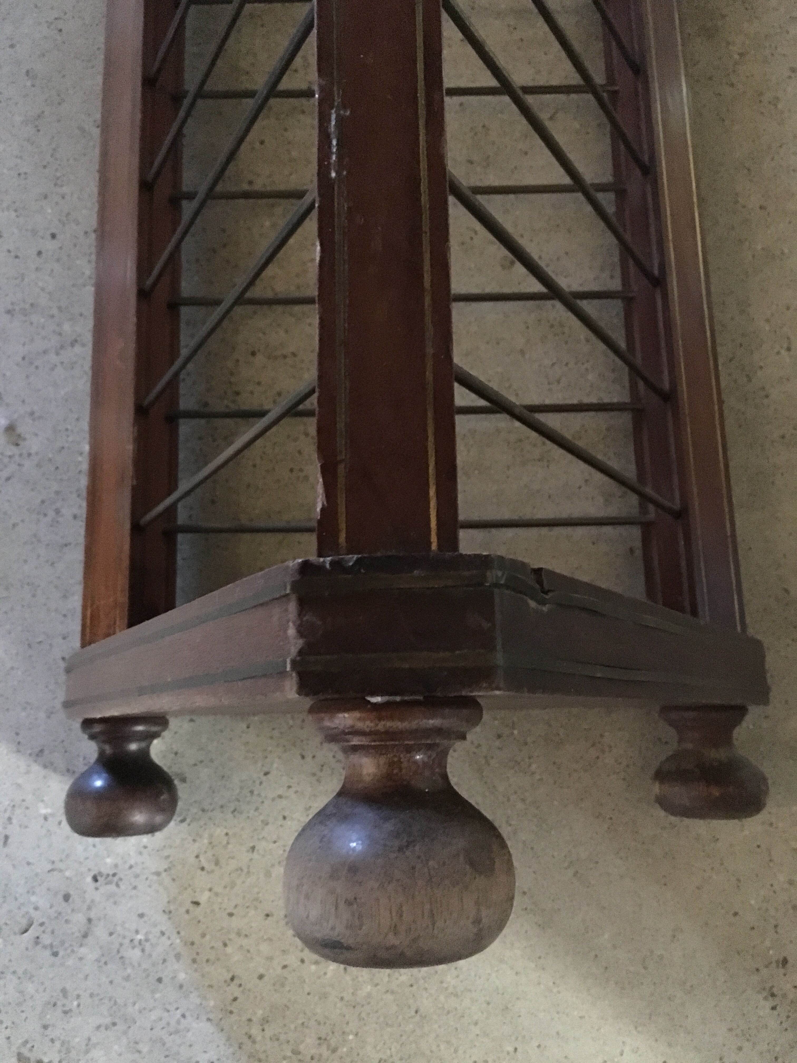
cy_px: 532
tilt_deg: -77.0
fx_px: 890
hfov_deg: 48.2
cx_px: 398
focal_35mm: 29
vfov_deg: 61.7
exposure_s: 1/17
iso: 1250
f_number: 2.2
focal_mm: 4.15
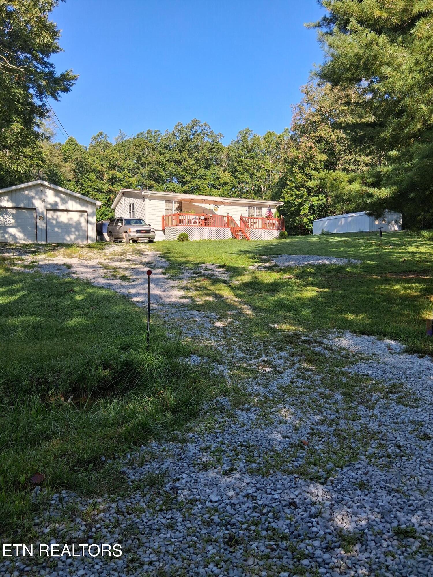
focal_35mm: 26
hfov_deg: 53.1
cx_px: 216
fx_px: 434
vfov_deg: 67.3
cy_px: 288
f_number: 1.8
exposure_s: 1/327
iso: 25
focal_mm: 3.98
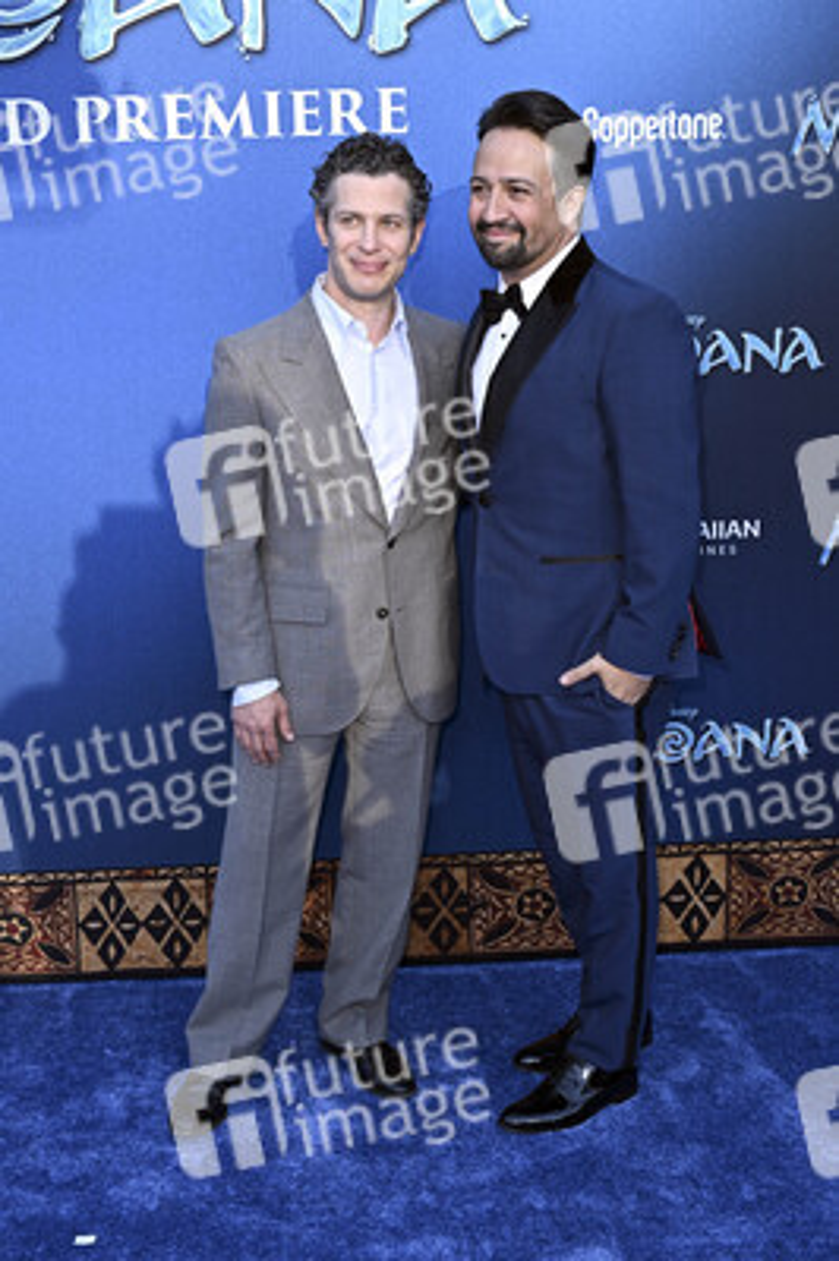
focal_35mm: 42
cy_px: 630
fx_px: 1471
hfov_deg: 31.8
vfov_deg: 46.4
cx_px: 420
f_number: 6.3
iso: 500
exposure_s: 1/250
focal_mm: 42
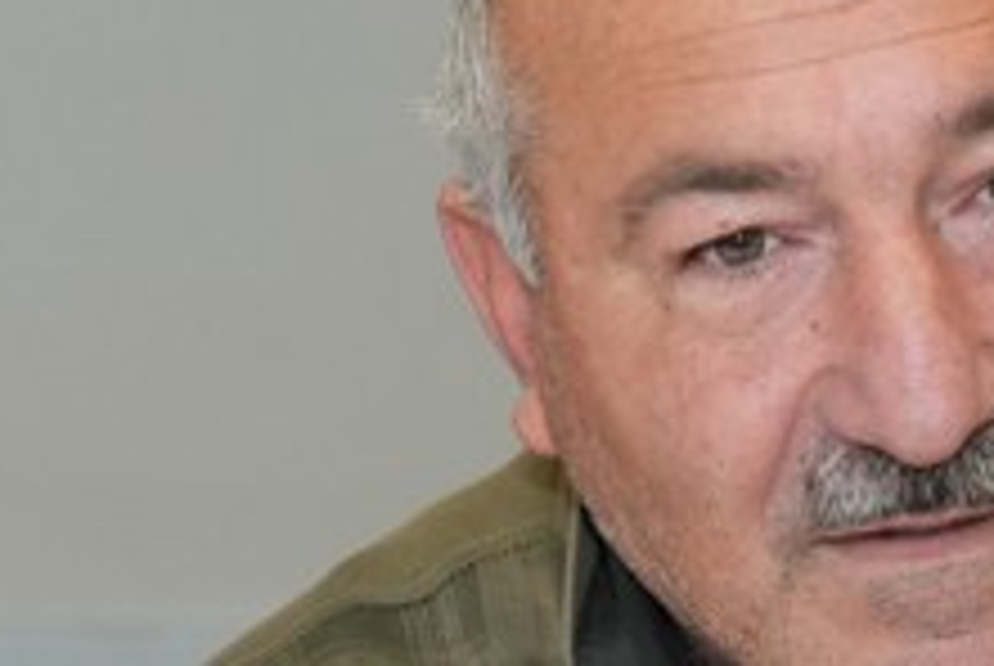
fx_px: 12663
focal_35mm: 458
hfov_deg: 4.5
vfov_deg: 3.0
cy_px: 983
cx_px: 1012
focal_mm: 66
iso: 1600
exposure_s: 1/320
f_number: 5.6
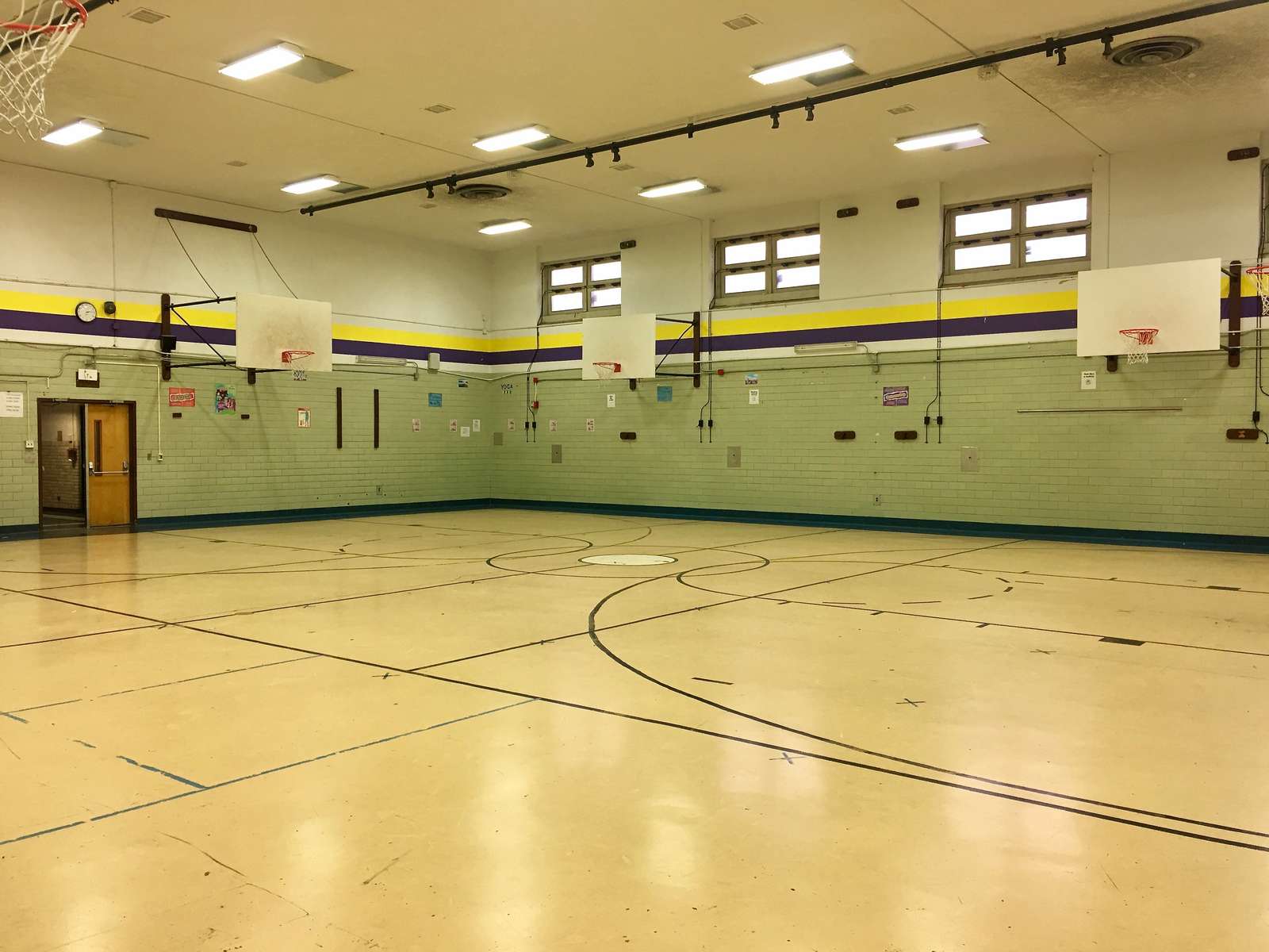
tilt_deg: -0.4
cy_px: 476
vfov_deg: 48.2
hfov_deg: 61.7
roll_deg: +0.3
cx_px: 634
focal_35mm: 29
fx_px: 1063
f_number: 2.2
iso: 25
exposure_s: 1/15
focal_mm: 4.15
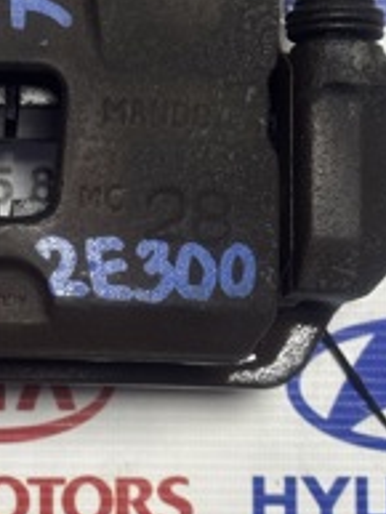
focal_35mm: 129
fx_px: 1916
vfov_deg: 15.2
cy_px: 128
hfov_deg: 11.4
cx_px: 28
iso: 100
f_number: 1.6
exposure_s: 1/33
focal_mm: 5.96
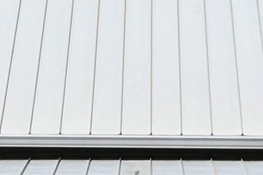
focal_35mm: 240
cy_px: 290
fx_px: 1752
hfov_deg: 8.6
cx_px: 91
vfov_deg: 5.6
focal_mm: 24
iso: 100
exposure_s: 1/100
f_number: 16
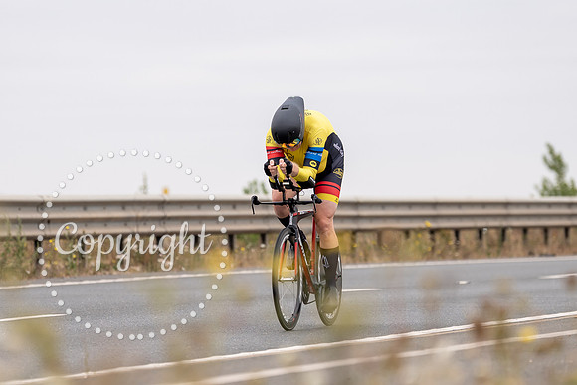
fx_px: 4453
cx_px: 309
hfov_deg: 7.4
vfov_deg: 5.0
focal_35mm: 278
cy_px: 202
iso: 100
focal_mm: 149
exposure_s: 1/800
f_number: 2.8
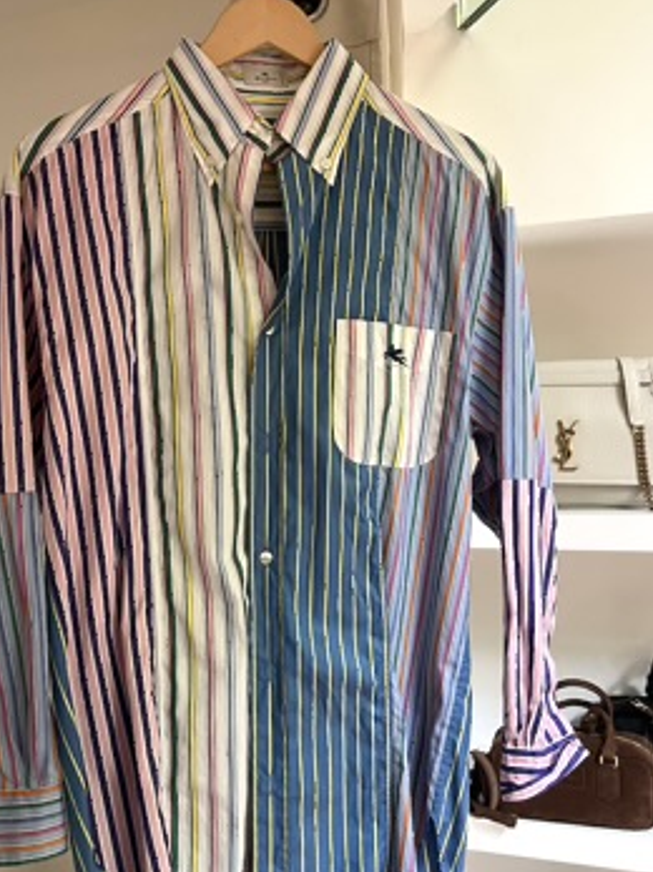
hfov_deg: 39.6
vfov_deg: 51.4
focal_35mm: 36
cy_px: 455
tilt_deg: -1.6
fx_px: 906
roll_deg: +2.9
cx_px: 304
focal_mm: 5.7
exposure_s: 1/60
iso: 160
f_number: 1.5
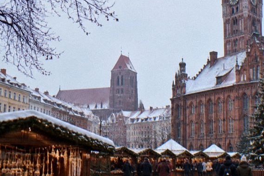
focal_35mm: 62
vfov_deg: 21.8
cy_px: 114
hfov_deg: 32.1
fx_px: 454
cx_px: 180
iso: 500
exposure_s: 1/400
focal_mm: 35
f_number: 9
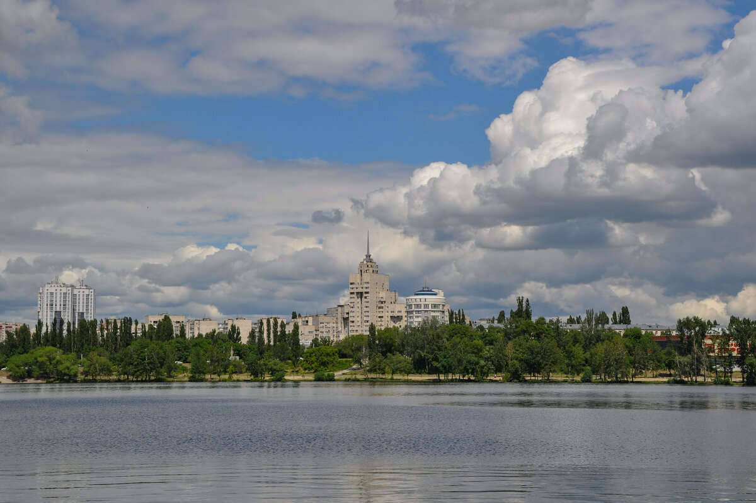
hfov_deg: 29.9
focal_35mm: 68
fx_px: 1416
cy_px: 252
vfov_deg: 20.1
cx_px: 378
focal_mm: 45
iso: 200
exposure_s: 1/500
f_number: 11
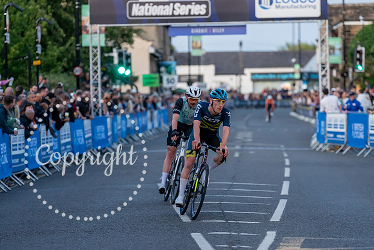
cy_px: 150
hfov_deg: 12.3
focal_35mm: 167
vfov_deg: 8.2
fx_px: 1737
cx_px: 225
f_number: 2.8
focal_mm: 139
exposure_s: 1/800
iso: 2500
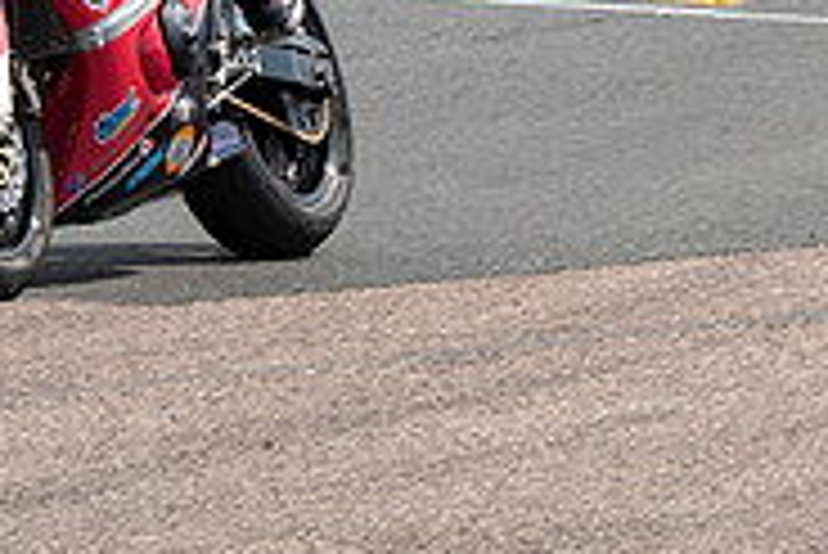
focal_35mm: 702
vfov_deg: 2.0
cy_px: -138
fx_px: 16158
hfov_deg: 2.9
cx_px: 406
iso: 250
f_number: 10
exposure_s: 1/500
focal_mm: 200
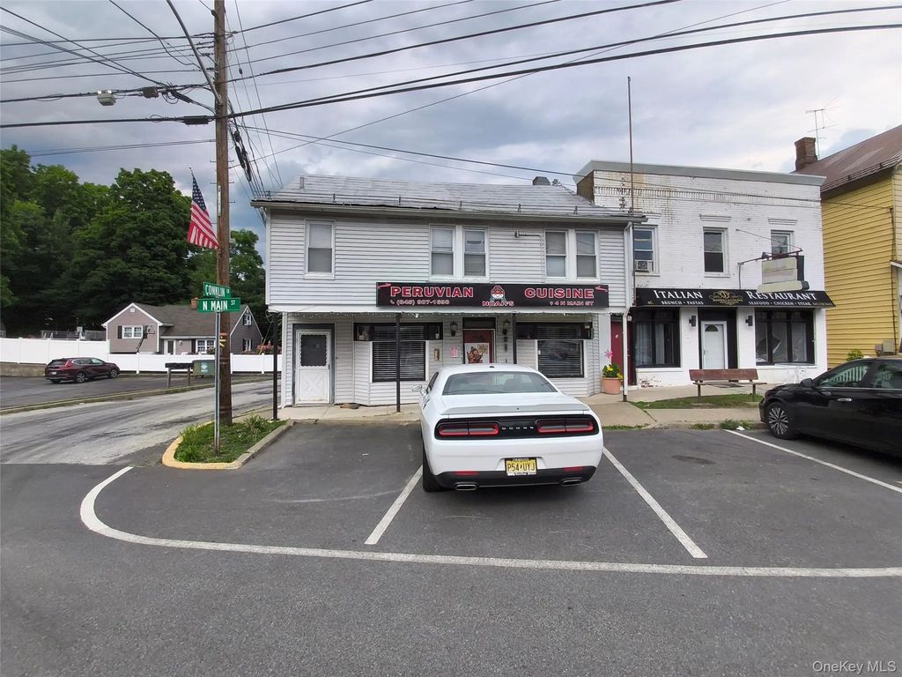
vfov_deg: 78.1
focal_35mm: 16
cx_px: 451
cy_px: 338
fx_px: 417
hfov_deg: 94.5
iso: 32
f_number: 2.2
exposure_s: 1/816
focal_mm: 1.46
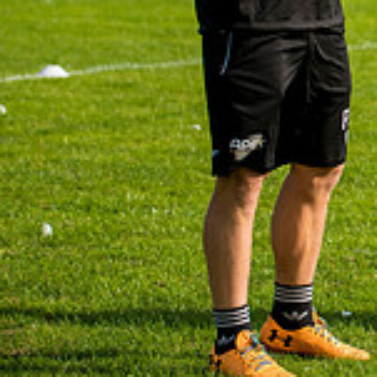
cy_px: 1
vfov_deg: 5.5
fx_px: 3943
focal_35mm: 320
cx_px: 677
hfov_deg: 5.4
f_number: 4
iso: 250
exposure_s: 1/1250
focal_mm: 98
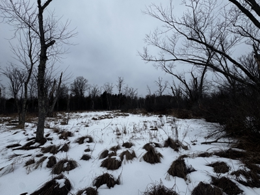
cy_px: 98
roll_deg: +1.4
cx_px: 130
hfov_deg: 102.1
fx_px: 105
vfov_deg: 85.7
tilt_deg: +5.5
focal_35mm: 14
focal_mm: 2.22
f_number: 2.2
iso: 50
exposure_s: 1/849
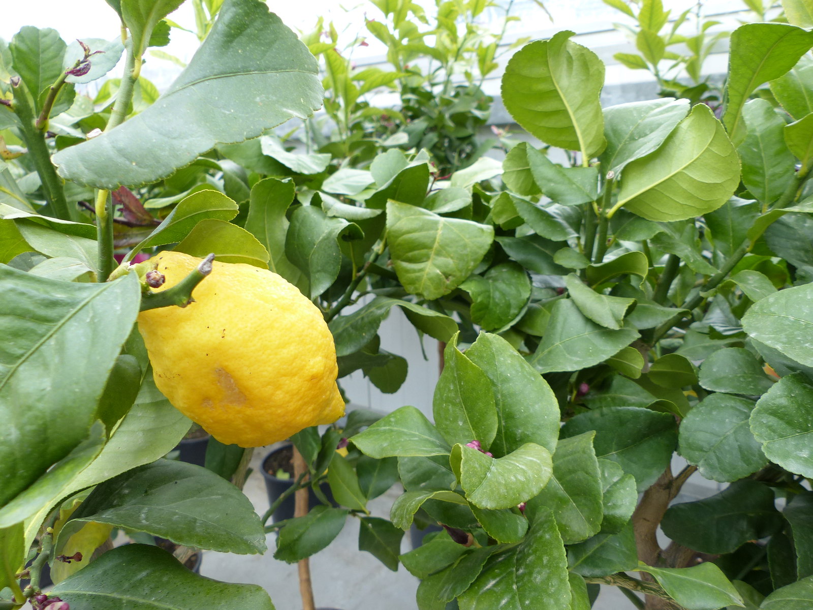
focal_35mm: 25
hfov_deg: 69.4
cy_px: 305
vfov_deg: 54.9
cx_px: 406
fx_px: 587
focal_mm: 4.5
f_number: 2.8
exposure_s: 1/100
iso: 100
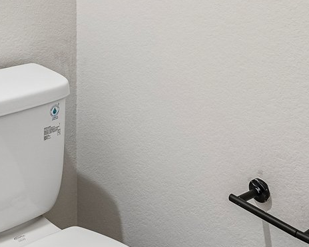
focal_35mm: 58
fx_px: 530
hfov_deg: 31.1
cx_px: 34
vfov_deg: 22.3
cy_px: -107
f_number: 8
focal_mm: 14
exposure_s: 1/13
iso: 400
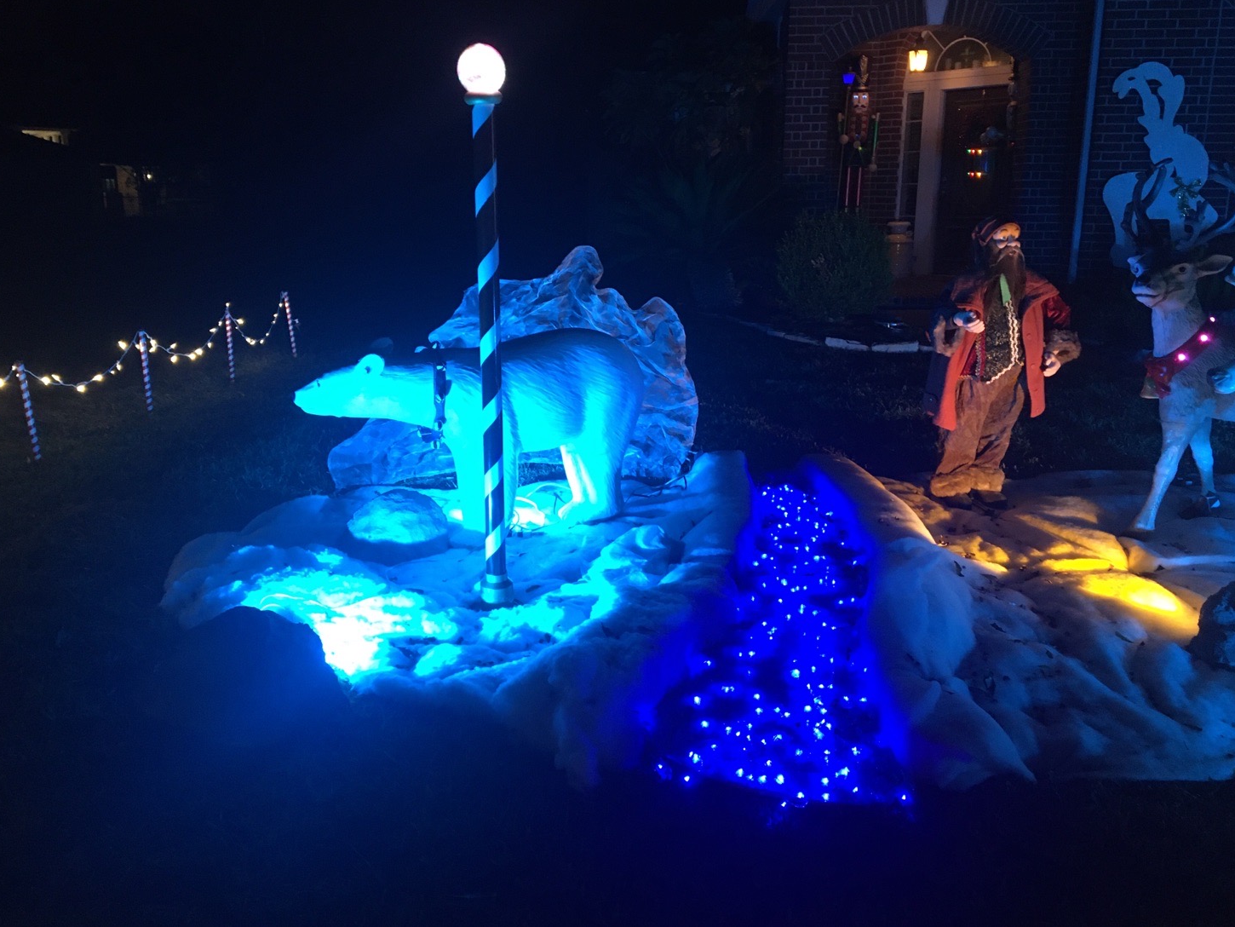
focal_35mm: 30
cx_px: 601
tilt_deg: -13.8
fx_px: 1070
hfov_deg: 59.9
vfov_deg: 46.8
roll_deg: -0.1
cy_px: 450
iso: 200
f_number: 2.2
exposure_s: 1/24
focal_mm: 4.15
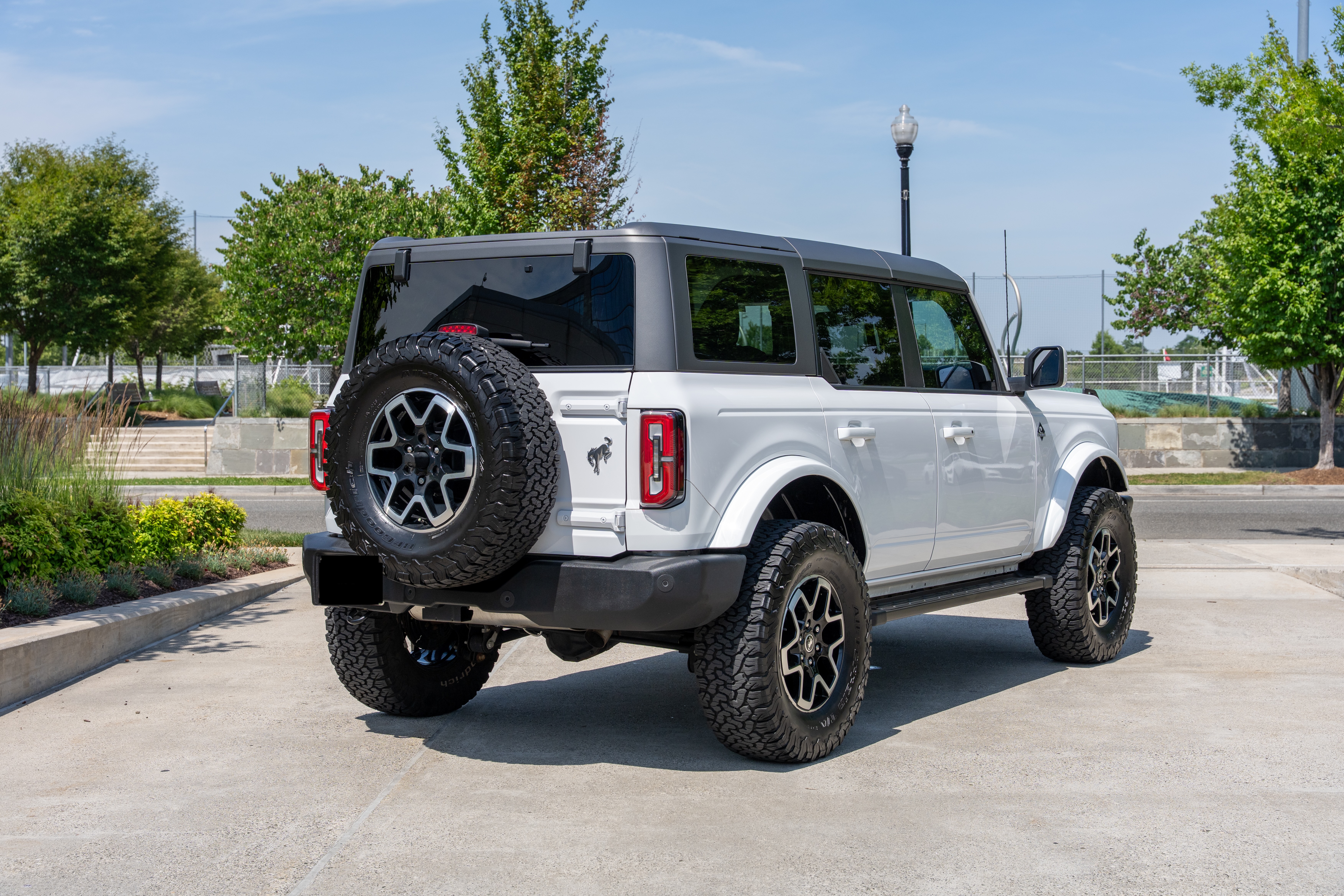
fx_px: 1848
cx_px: 672
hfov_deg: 40.0
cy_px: 448
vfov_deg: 27.3
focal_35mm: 50
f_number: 7.1
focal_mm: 49.5
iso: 200
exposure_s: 1/800
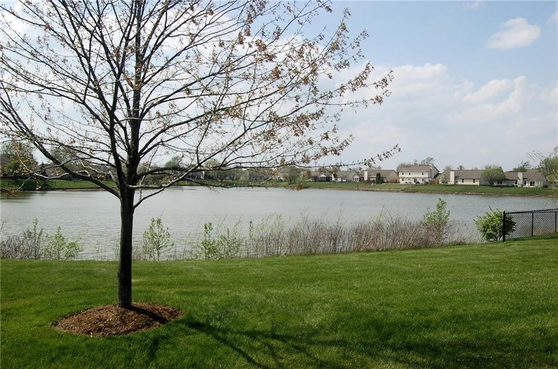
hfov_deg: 67.5
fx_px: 418
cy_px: 184
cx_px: 279
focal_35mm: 27
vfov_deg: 47.7
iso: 200
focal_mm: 18
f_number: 10
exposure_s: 1/400
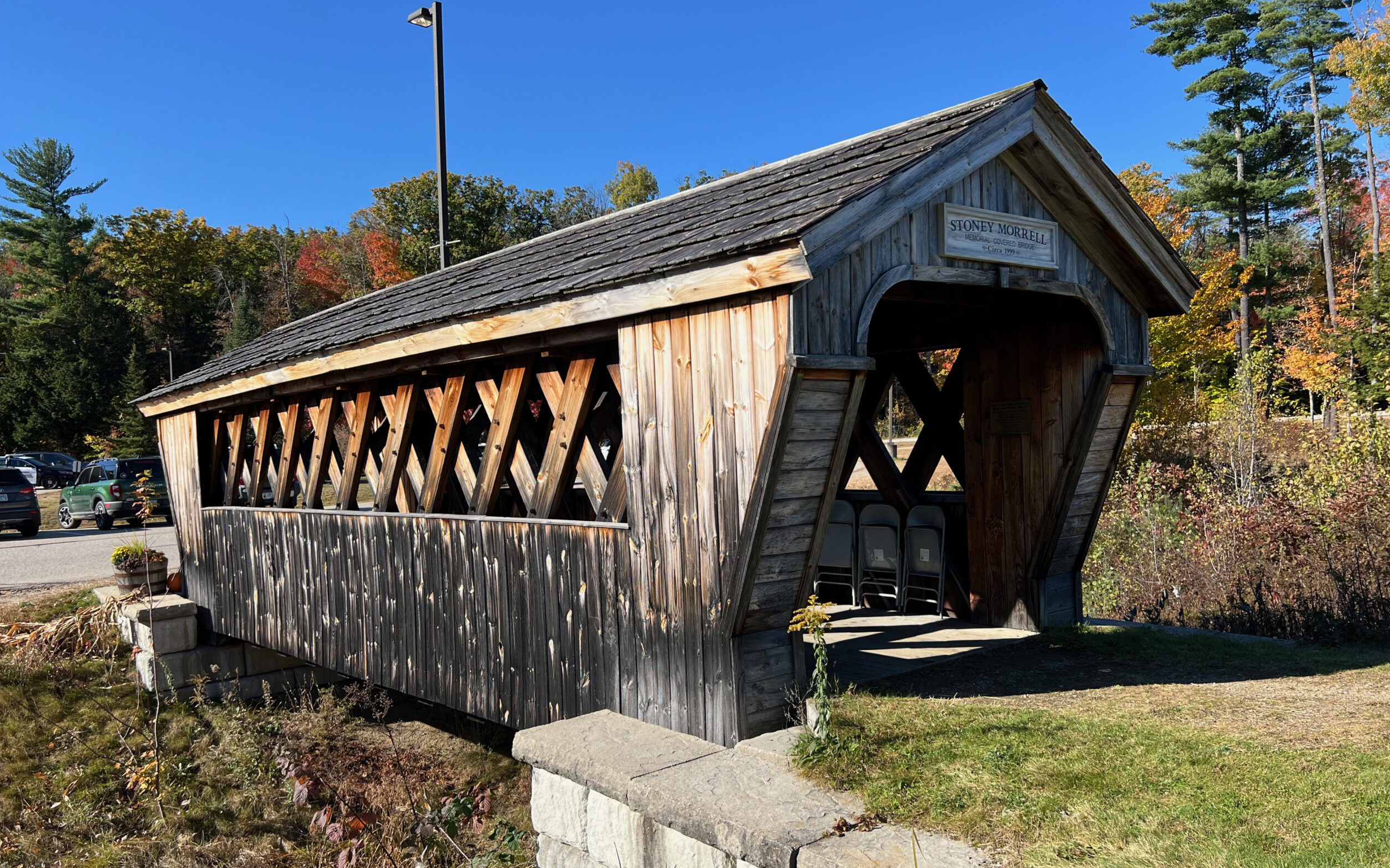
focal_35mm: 28
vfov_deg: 44.5
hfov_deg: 66.5
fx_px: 1061
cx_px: 694
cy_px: 476
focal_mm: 5.7
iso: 50
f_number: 1.5
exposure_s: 1/2513
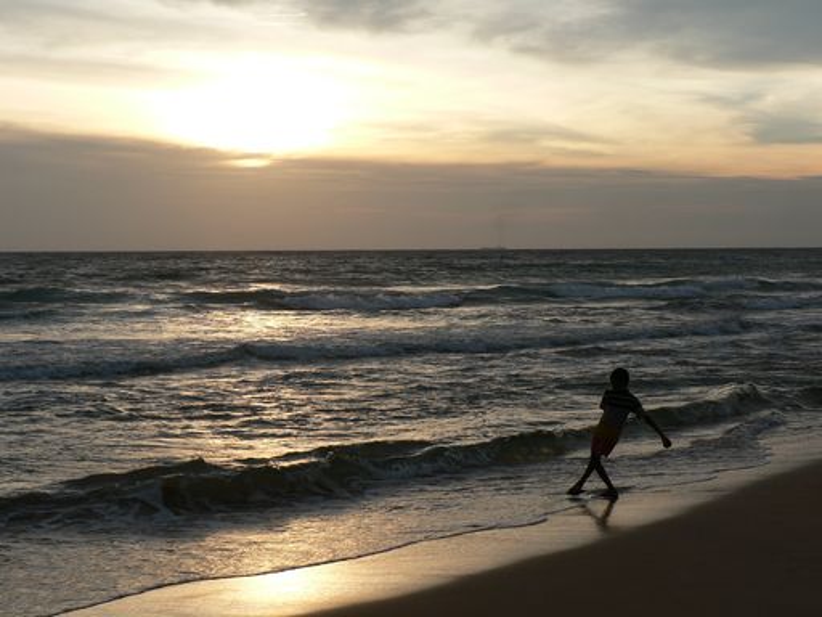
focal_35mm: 60
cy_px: 308
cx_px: 411
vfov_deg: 24.4
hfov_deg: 32.2
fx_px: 1425
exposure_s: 1/320
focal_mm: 10.1
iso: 80
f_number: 4
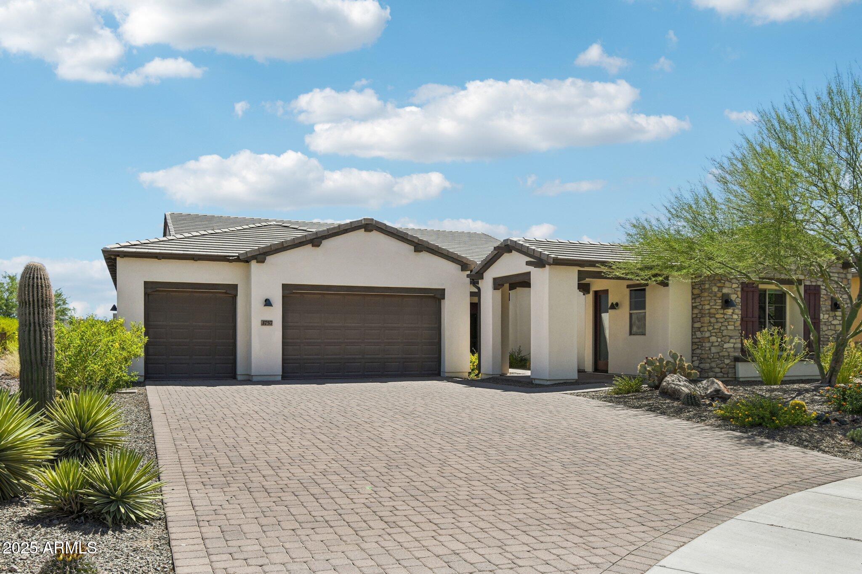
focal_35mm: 30
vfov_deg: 43.6
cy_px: 287
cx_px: 431
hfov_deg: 61.9
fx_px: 718
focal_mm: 20
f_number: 8
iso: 100
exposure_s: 1/400
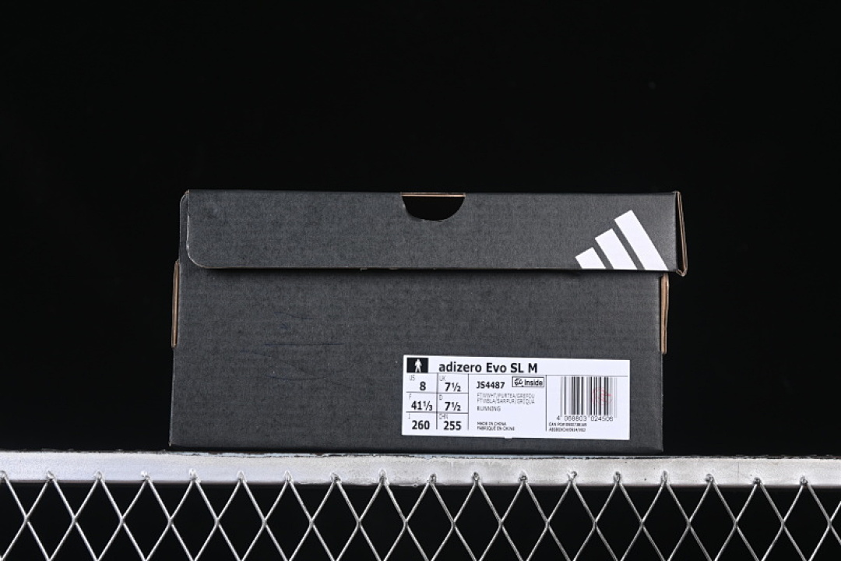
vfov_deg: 18.2
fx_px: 1752
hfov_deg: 27.0
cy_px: 280
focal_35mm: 75
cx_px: 420
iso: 160
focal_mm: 50
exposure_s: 1/80
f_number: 6.3
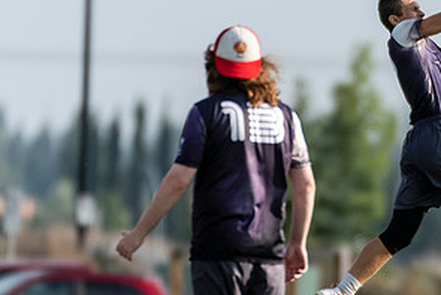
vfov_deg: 0.8
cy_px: 198
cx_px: 524
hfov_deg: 1.2
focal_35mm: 1677
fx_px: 20552
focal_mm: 400
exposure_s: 1/1000
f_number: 4
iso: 140
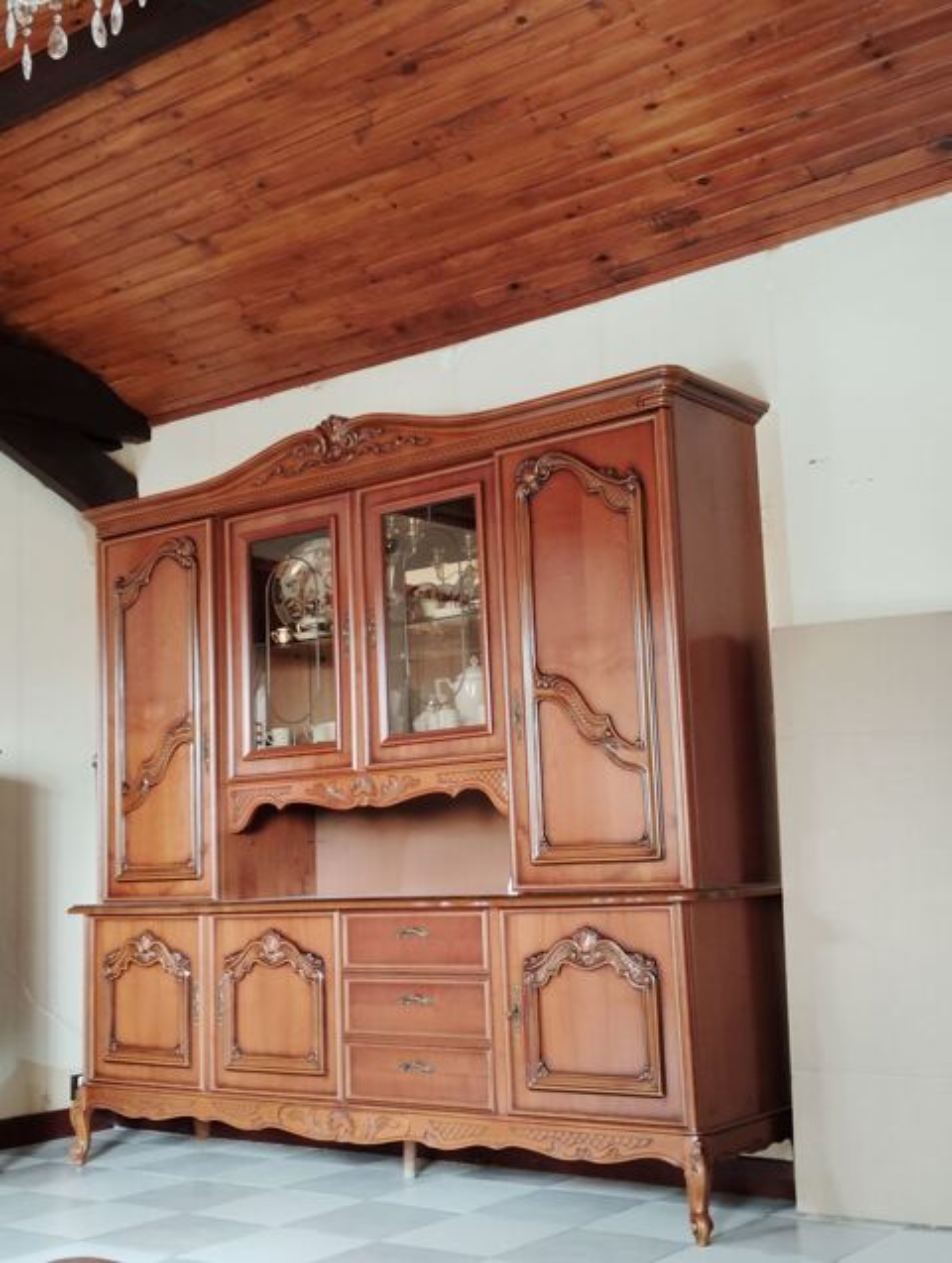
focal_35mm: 28
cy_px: 632
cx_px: 476
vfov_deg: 63.4
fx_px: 1024
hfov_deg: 49.9
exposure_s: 1/20
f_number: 1.8
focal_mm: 4.22
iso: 1997
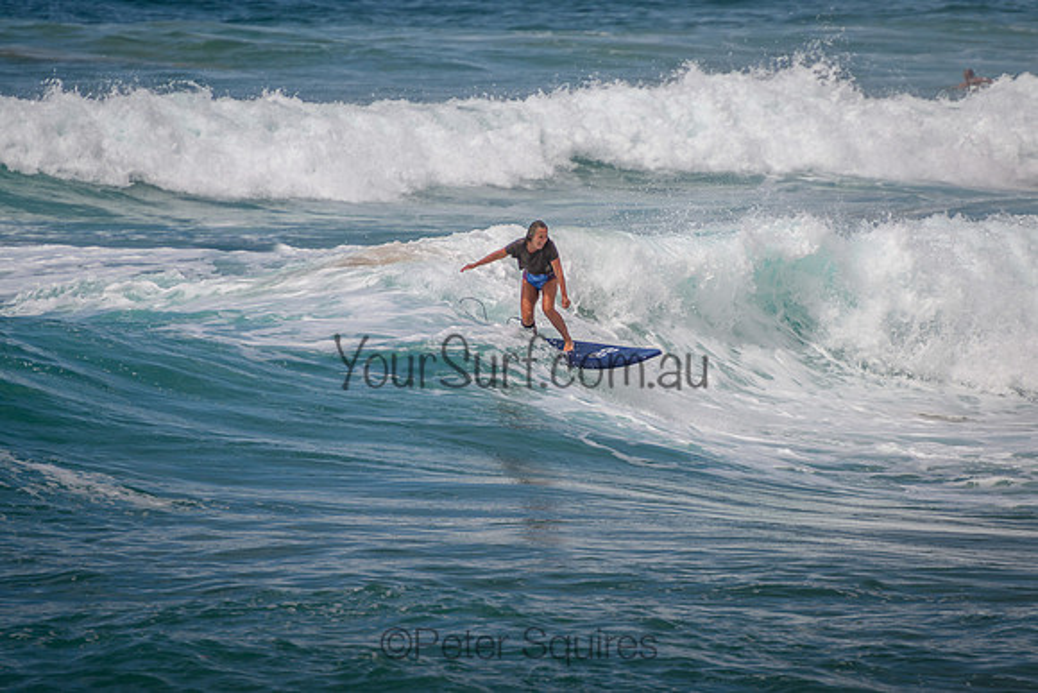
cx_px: 618
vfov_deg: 2.5
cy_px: 341
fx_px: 15842
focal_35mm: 549
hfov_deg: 3.8
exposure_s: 1/2000
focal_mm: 400
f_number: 5.6
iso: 160
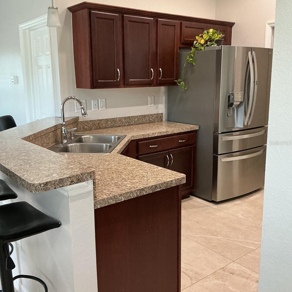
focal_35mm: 35
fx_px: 334
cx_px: 143
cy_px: 143
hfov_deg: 47.2
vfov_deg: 47.2
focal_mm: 3
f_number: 1.8
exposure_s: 1/60
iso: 160
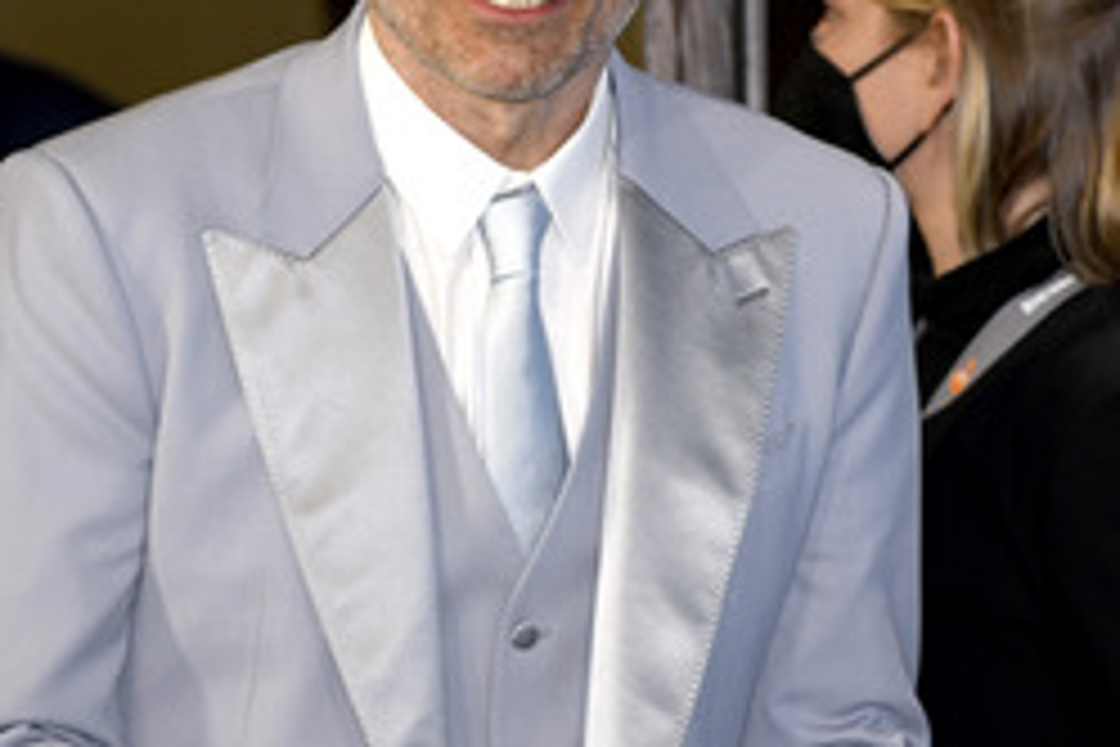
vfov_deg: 3.8
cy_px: 198
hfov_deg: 5.7
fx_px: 11261
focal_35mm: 362
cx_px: 502
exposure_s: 1/400
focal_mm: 200
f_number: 3.5
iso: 800
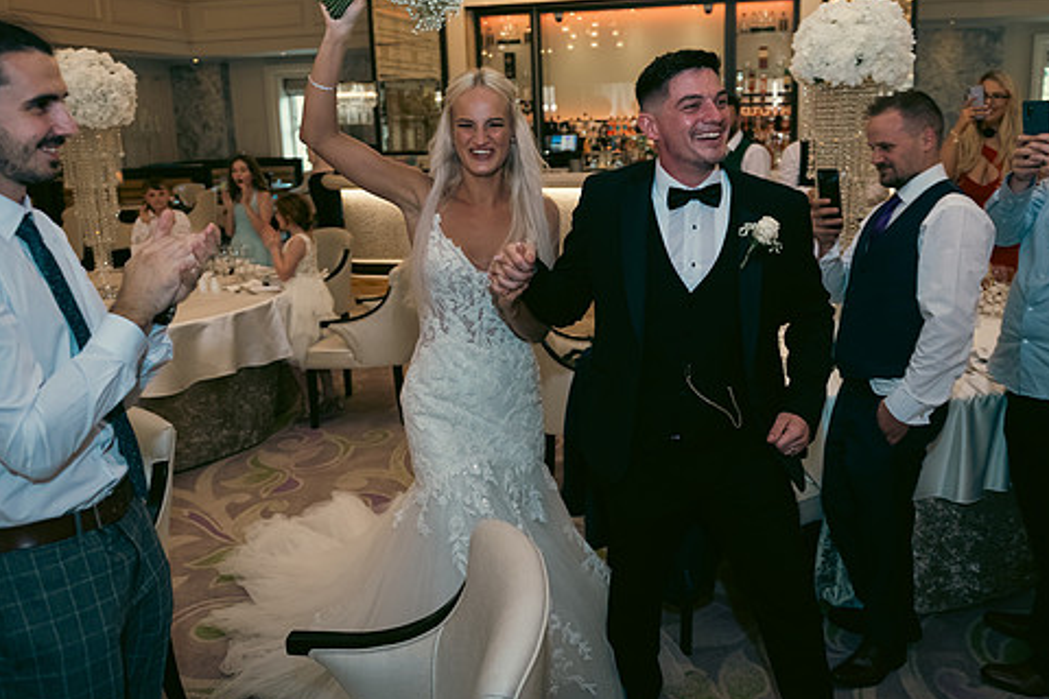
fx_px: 845
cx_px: 562
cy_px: 311
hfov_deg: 63.6
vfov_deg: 44.9
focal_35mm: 29
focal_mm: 24
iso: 800
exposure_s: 1/160
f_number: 3.5
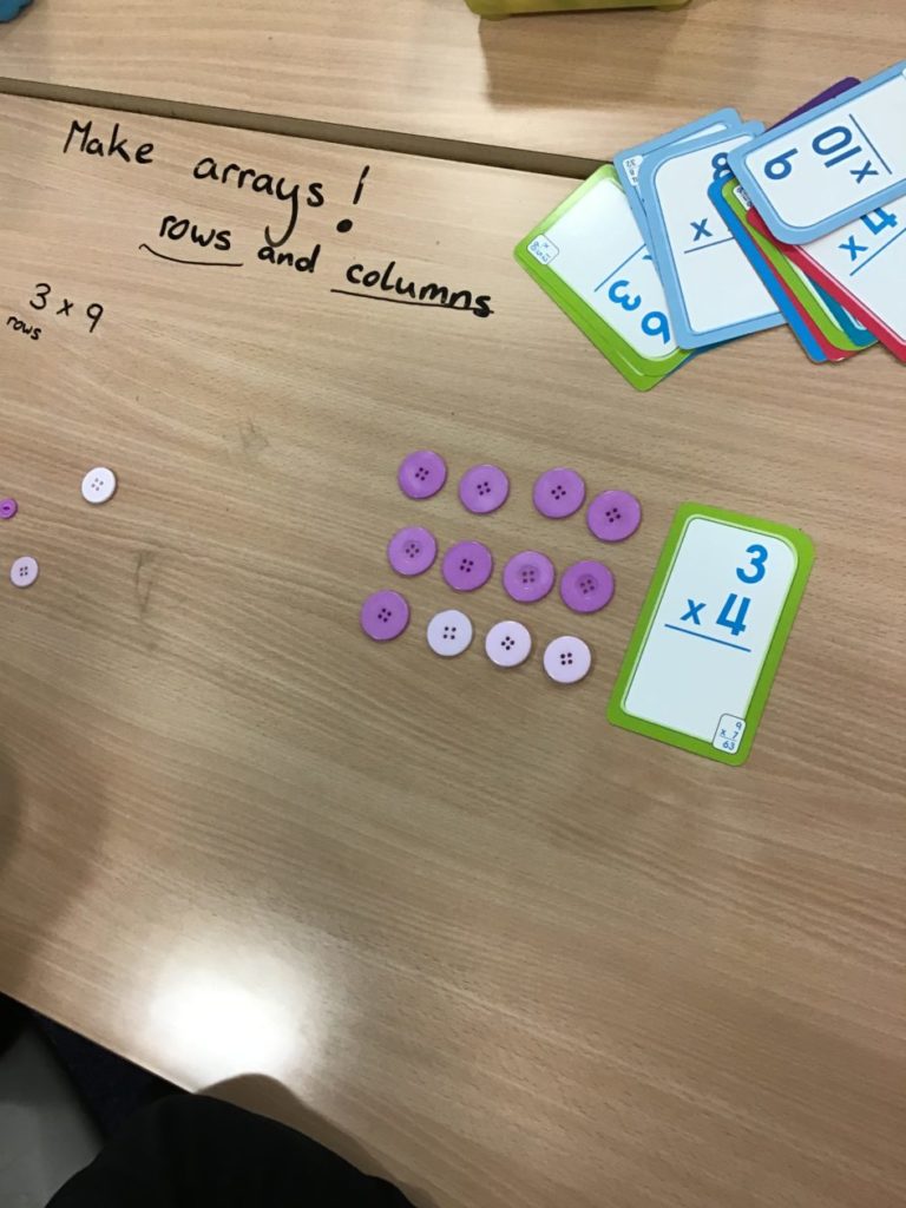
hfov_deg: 45.4
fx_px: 1082
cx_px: 453
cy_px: 604
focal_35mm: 31
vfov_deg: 58.4
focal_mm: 3.3
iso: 100
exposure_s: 1/33
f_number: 2.4
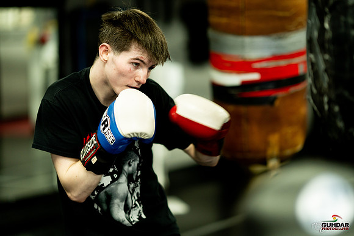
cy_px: 118
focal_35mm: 85
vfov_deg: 16.1
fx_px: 836
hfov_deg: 23.9
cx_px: 177
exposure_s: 1/250
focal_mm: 85
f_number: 1.4
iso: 1000
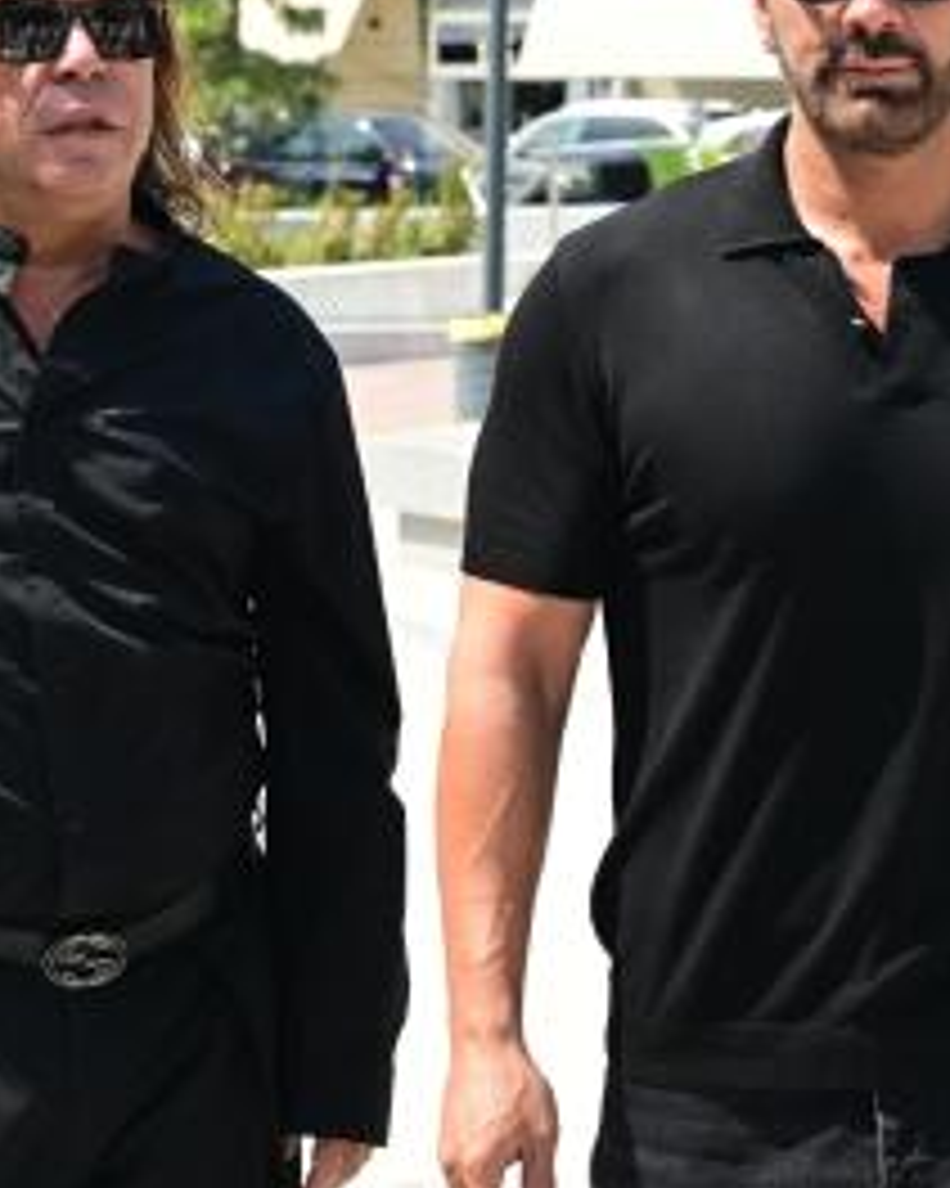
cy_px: 423
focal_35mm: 122
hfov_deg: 12.6
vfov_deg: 15.7
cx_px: 315
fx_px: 4290
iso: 450
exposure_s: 1/1000
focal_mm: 52
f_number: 5.6
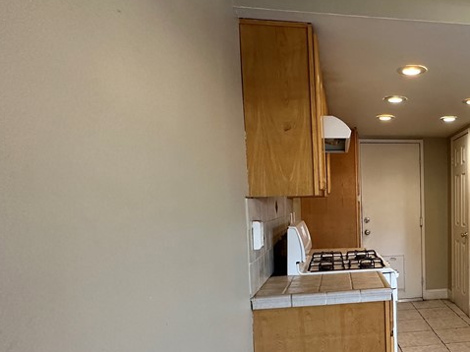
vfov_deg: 46.3
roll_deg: +0.4
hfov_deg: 53.3
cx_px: 414
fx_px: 407
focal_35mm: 30
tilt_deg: -4.1
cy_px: 223
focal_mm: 2.22
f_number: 2.2
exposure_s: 1/120
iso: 320
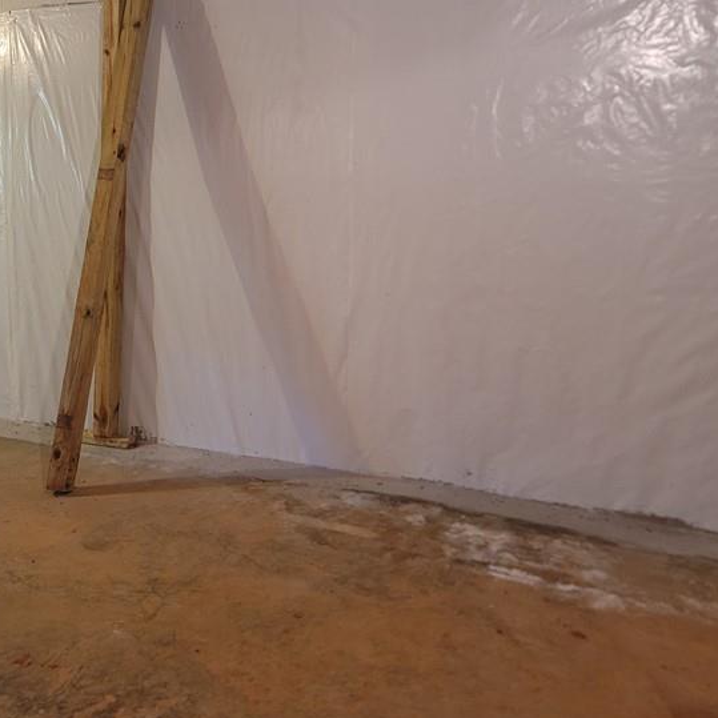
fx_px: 986
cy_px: 266
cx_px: 284
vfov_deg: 39.7
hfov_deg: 39.8
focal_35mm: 42
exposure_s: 1/40
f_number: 1.8
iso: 500
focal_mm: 7
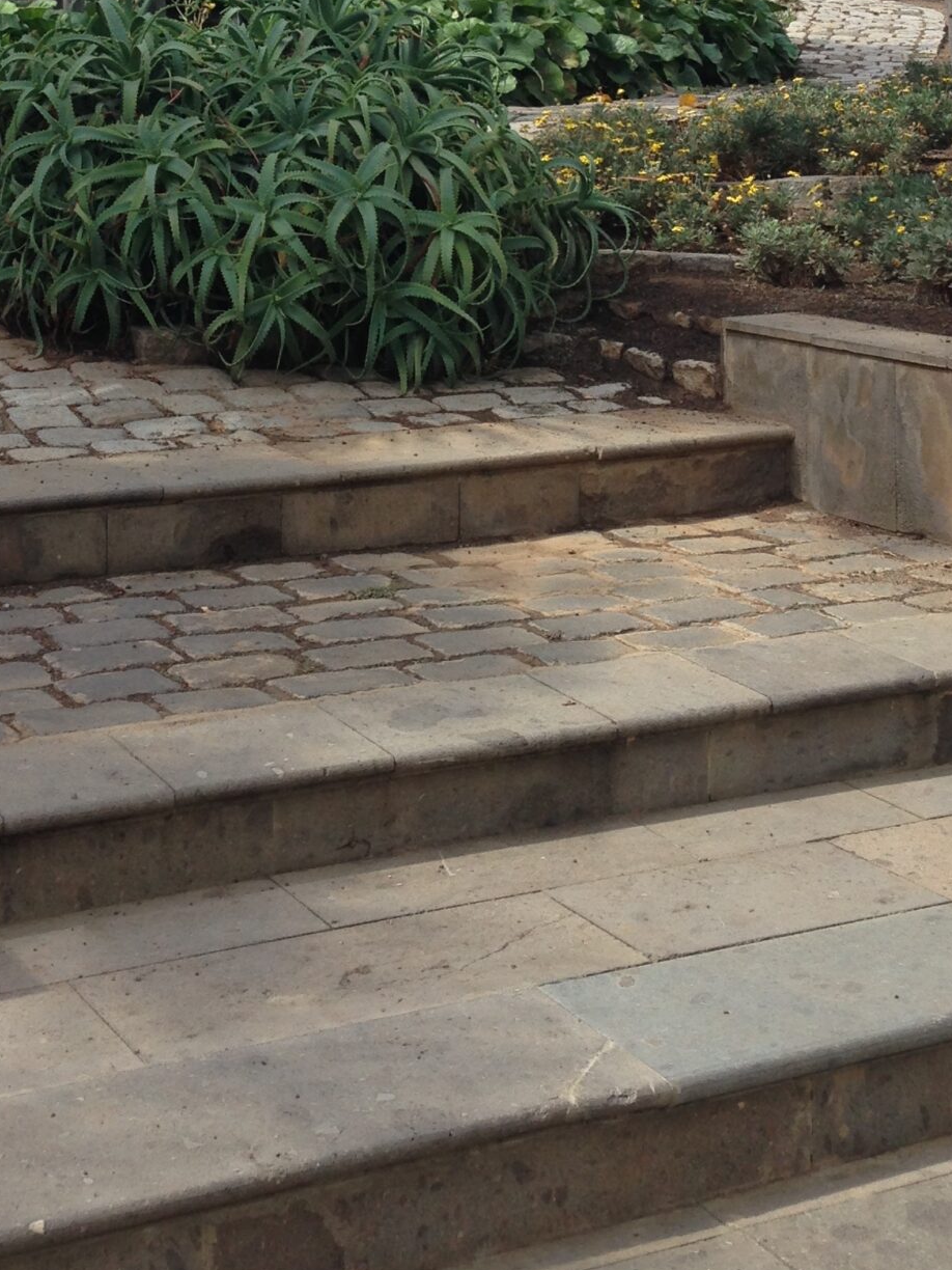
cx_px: 341
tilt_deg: +3.9
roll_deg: +0.3
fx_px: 2530
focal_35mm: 69
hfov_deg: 21.3
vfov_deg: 26.7
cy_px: 23
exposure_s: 1/433
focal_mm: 4.12
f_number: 2.4
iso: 50
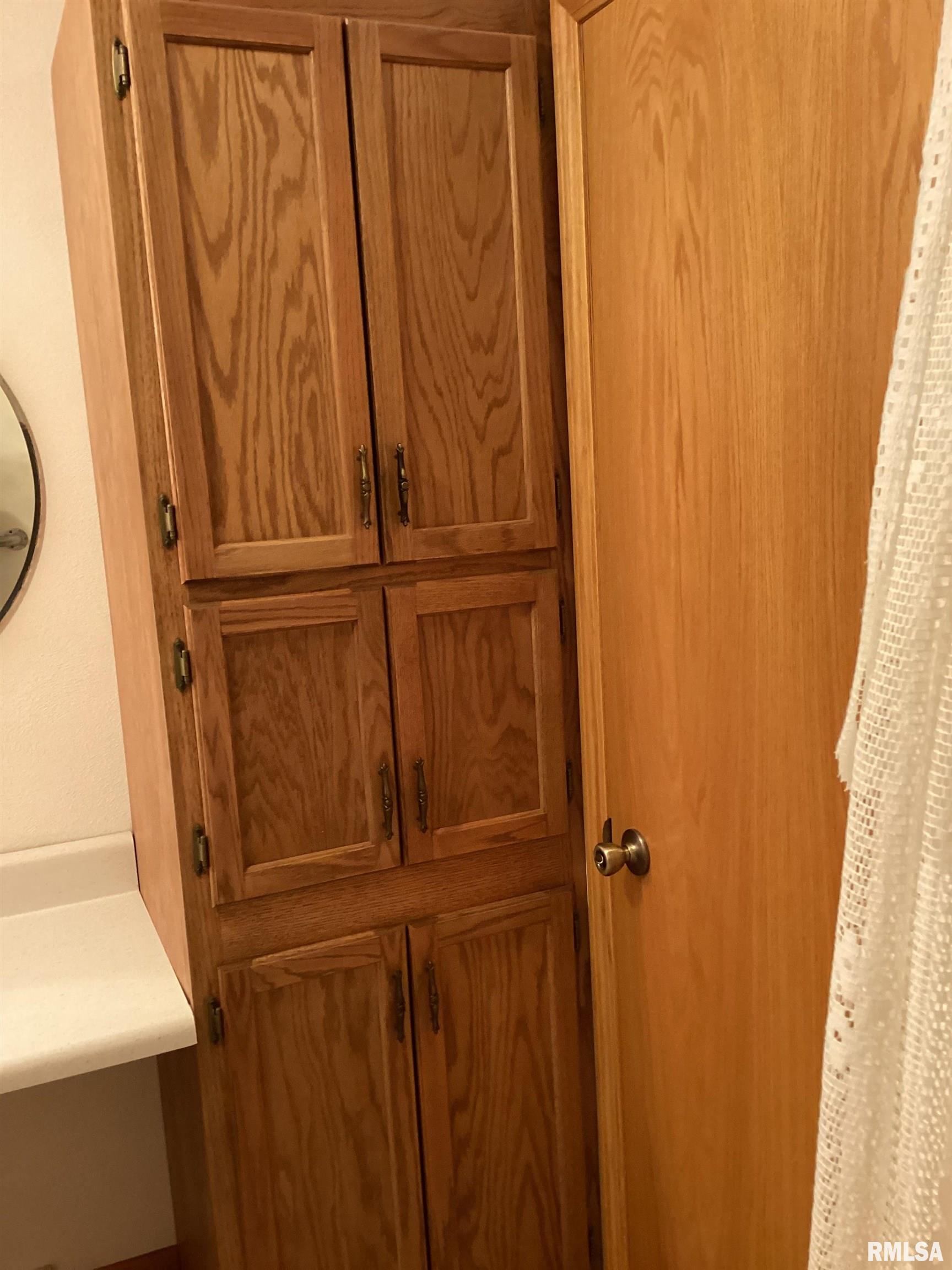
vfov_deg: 58.4
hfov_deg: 45.4
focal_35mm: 31
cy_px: 635
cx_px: 476
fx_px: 1137
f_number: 2.4
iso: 320
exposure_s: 1/40
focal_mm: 3.3
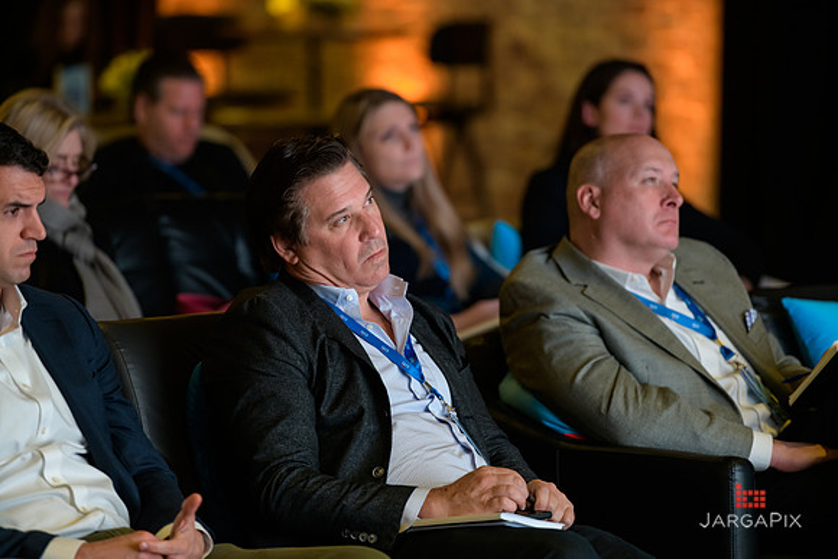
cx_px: 419
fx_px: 4656
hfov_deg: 10.3
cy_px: 280
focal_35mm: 200
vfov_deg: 6.9
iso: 1600
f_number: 3.2
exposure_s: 1/100
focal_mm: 200
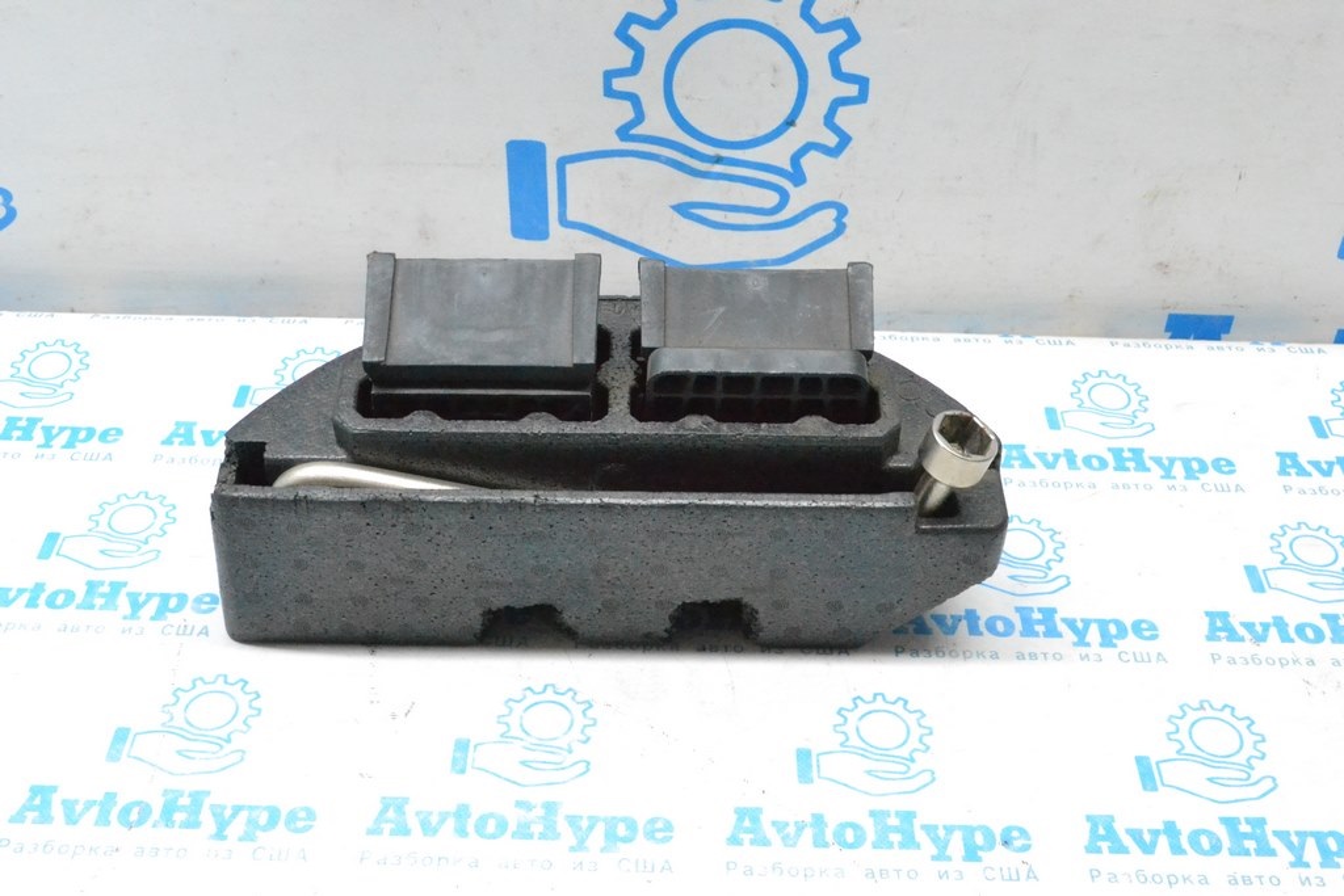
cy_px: 448
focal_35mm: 44
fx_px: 1624
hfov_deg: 45.0
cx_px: 672
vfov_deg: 30.9
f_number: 10
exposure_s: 1/125
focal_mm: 29
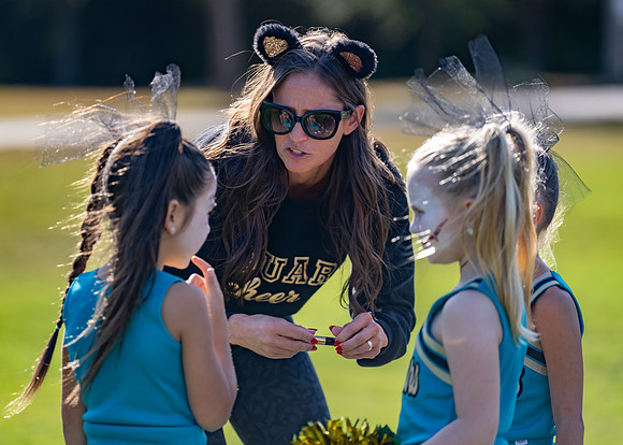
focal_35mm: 220
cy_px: 212
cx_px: 282
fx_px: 3900
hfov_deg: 9.1
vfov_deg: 6.5
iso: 100
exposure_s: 1/800
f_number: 2.8
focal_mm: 200
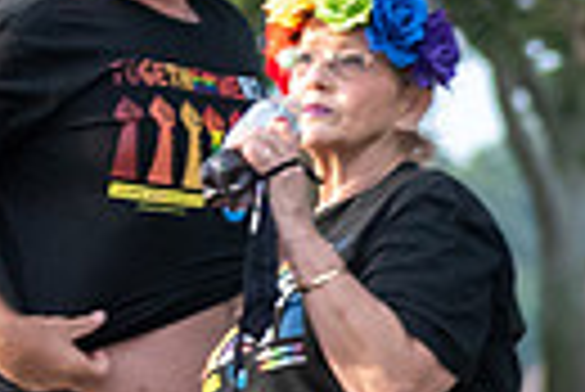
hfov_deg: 1.6
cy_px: 14
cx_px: -701
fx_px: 21490
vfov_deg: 1.0
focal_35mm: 1321
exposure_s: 1/1000
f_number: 4.8
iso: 720
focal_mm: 135
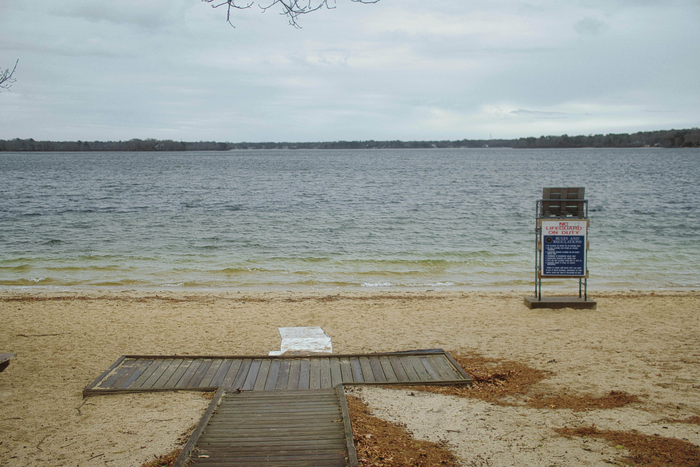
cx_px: 350
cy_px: 234
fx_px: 700
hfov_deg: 53.1
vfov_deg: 36.9
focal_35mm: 36
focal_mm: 24
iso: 100
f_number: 1.8
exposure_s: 1/50
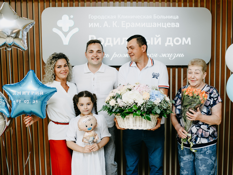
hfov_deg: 46.8
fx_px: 268
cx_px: 138
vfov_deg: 36.2
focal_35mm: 40
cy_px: 83
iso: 125
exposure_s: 1/160
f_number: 3.2
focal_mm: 35
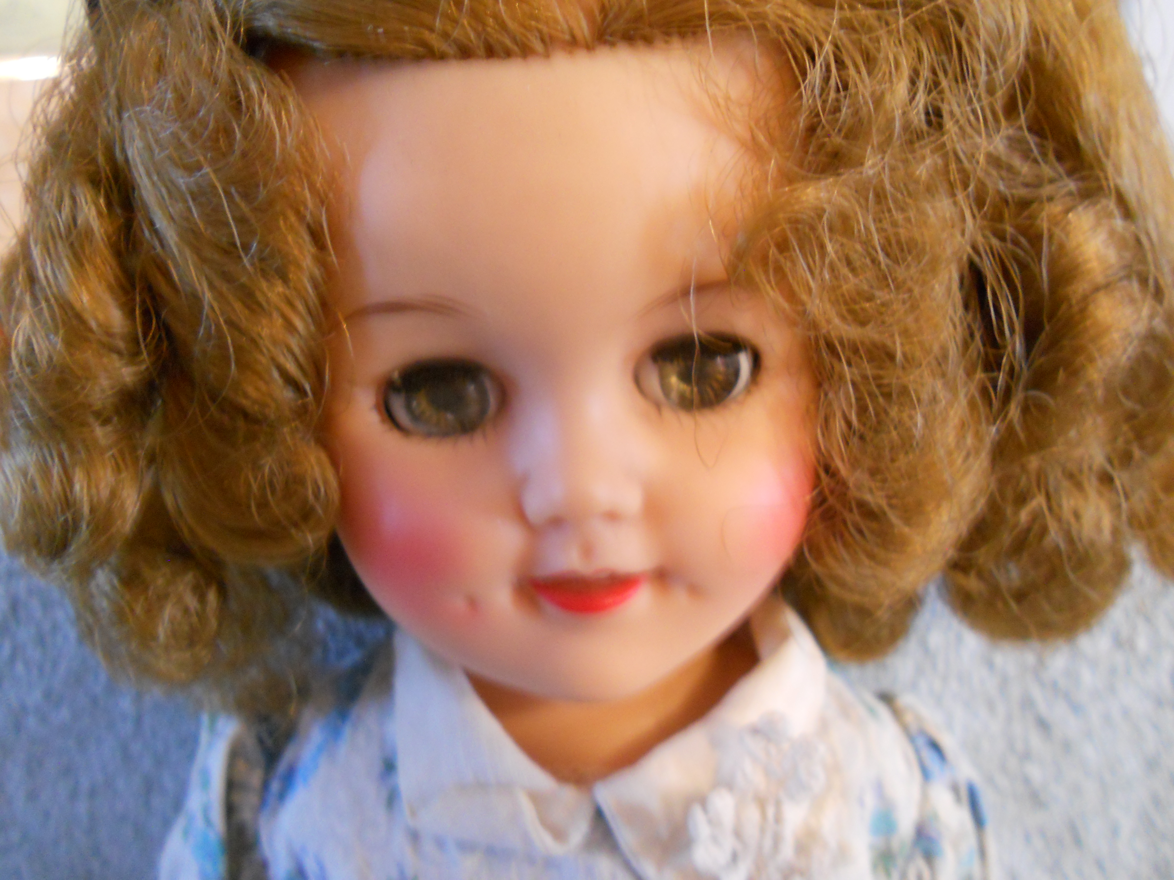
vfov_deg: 44.2
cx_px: 587
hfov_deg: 56.8
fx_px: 1085
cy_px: 440
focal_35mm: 32
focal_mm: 5.8
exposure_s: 1/6
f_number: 3.5
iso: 400
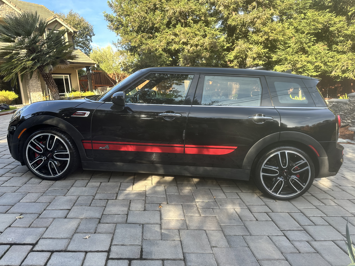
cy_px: 133
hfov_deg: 71.6
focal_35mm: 24
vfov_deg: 56.8
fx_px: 246
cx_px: 178
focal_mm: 6.86
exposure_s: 1/373
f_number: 1.78
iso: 80
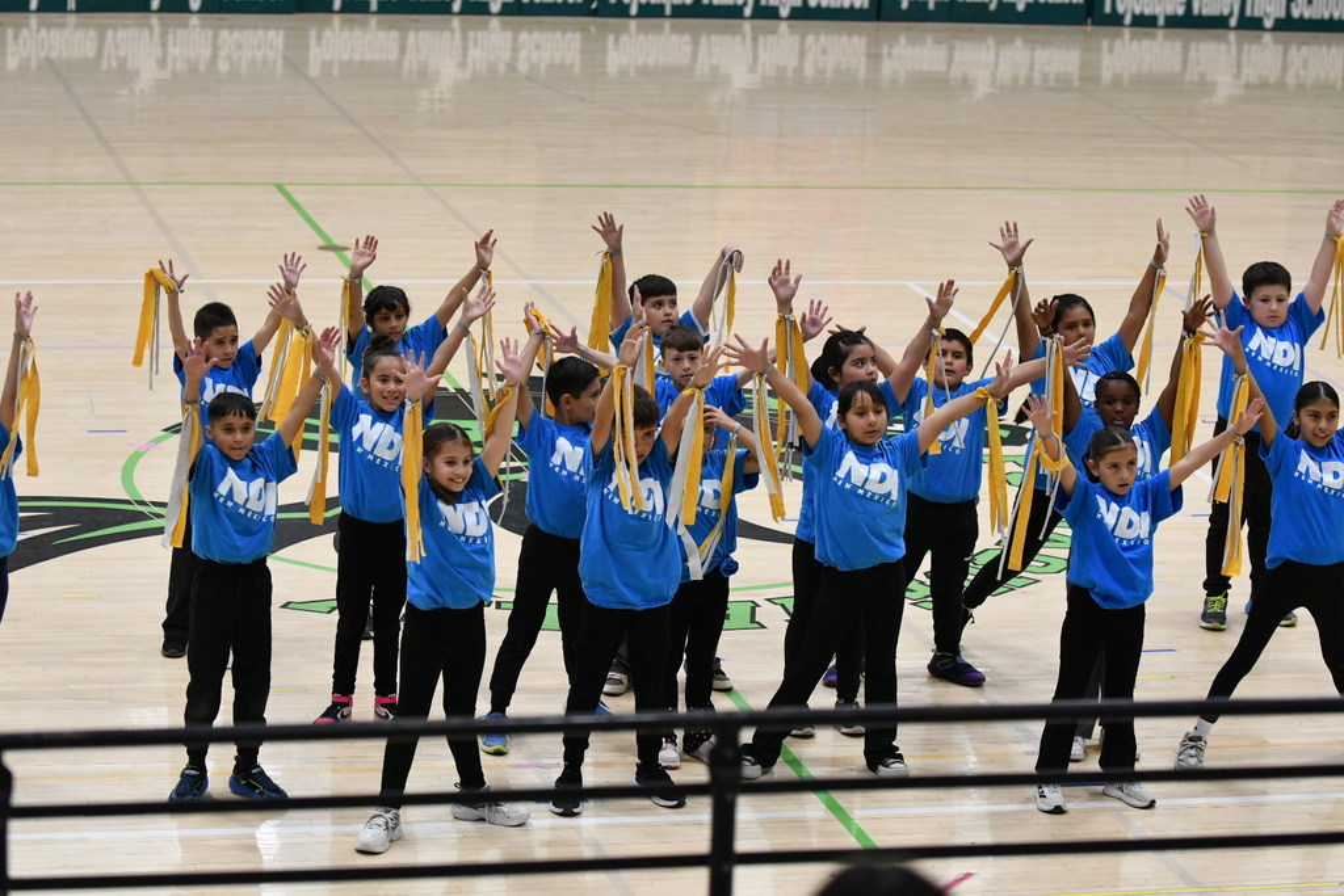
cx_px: 672
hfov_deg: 19.5
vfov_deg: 13.0
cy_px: 448
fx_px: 3920
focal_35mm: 105
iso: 1600
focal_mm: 70
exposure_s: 1/640
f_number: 2.8
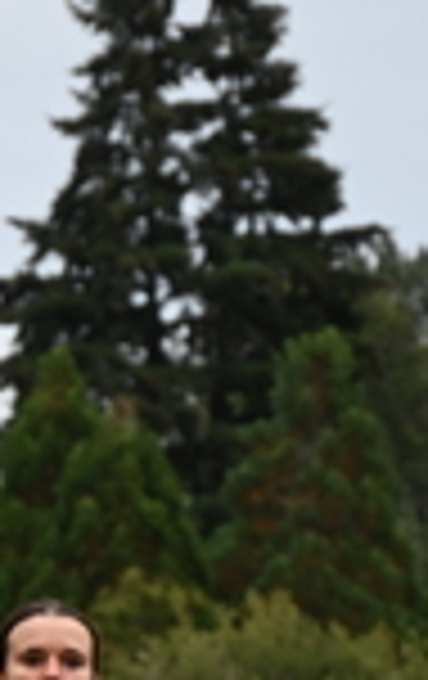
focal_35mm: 519
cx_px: -329
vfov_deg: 4.0
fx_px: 9640
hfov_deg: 2.5
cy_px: 795
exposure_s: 1/250
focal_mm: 140
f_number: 6.3
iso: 560
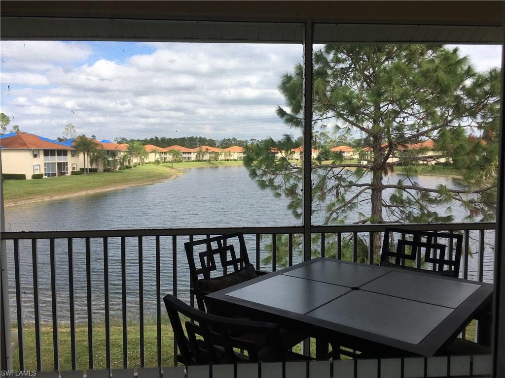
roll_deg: +0.9
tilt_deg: -5.7
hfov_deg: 61.7
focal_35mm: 29
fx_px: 423
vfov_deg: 48.2
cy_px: 189
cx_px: 252
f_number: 2.2
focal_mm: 4.15
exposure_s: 1/712
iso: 25
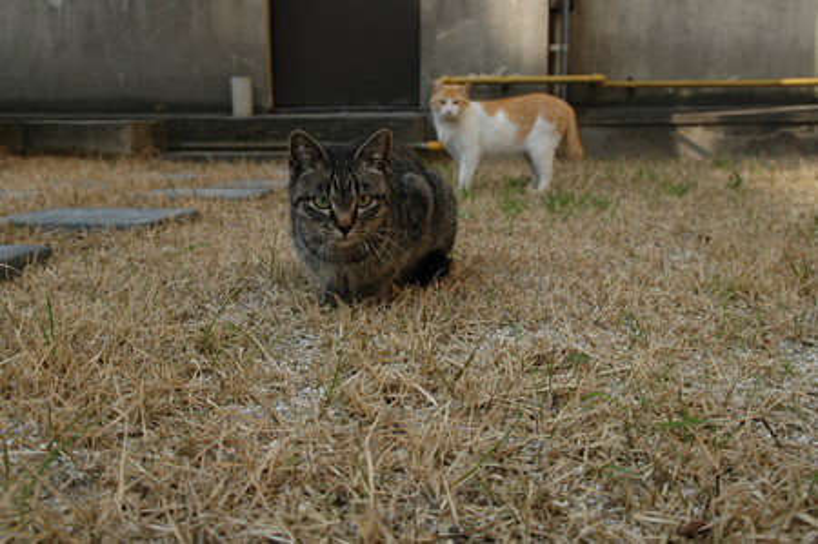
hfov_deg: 46.4
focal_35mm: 42
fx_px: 953
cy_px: 272
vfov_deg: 31.8
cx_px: 409
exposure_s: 1/320
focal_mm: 28
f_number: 8
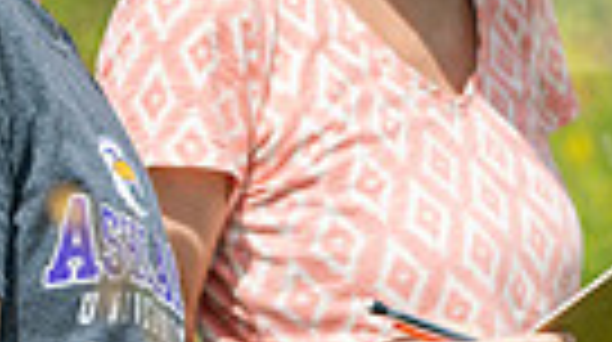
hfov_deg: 6.2
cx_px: 396
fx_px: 5655
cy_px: 241
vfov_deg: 3.5
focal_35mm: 349
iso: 80
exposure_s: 1/640
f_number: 4
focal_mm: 78
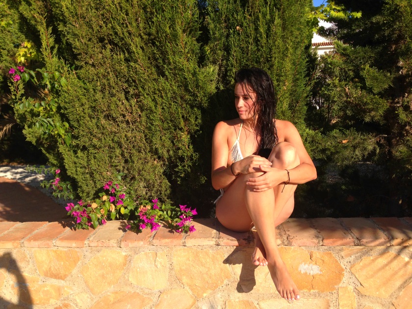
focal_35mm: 33
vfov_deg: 42.9
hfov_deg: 55.4
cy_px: 154
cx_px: 206
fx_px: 393
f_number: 2.4
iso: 50
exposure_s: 1/1261
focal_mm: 4.12
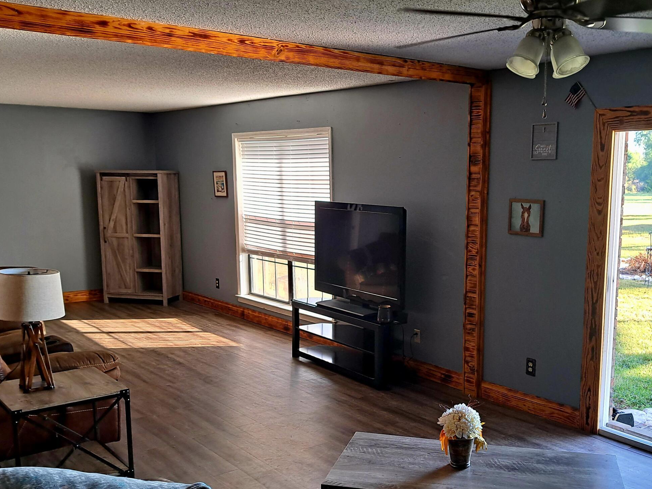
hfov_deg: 50.0
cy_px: 296
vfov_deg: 38.5
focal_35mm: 37
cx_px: 377
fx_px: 697
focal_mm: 5.23
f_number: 1.8
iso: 80
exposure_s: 1/60.2
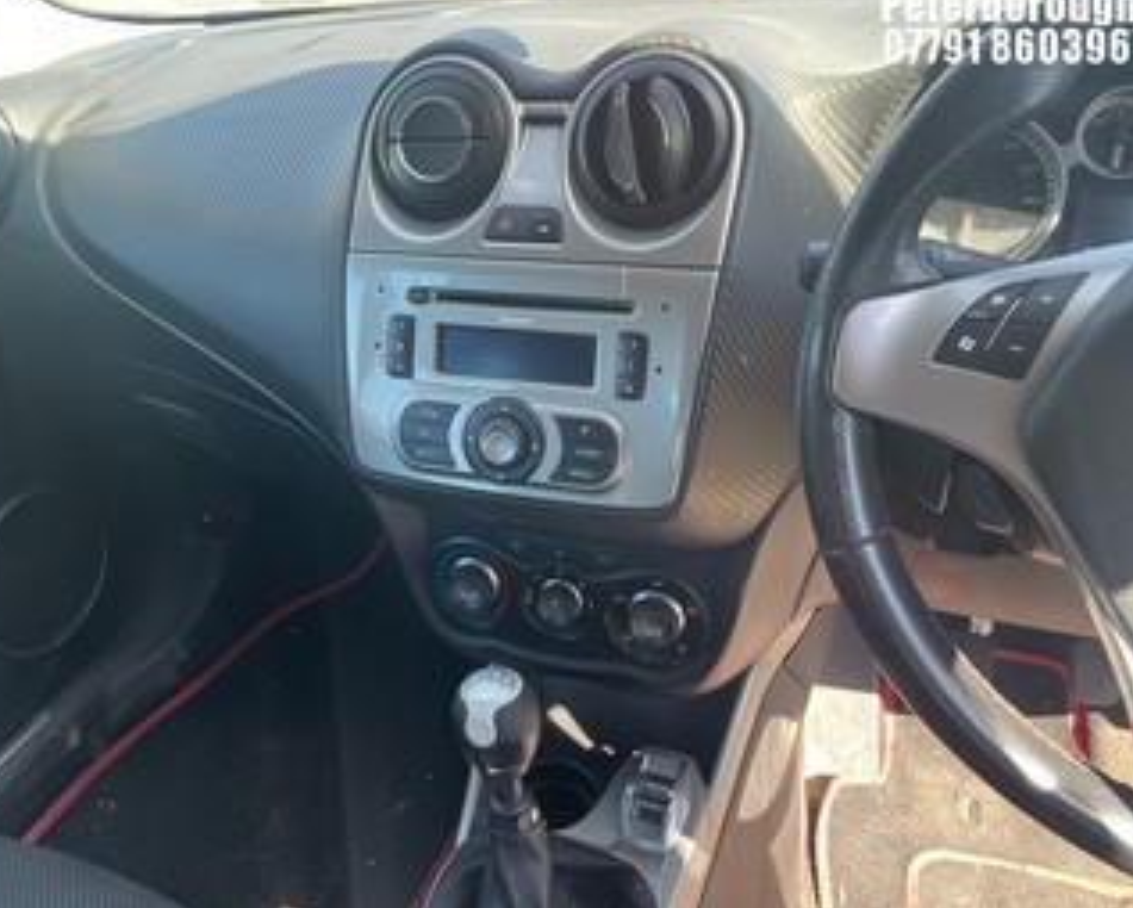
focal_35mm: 28
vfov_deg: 51.6
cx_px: 515
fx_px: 939
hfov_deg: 62.1
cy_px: 447
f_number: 1.6
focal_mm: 4.2
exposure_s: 1/121
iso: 64
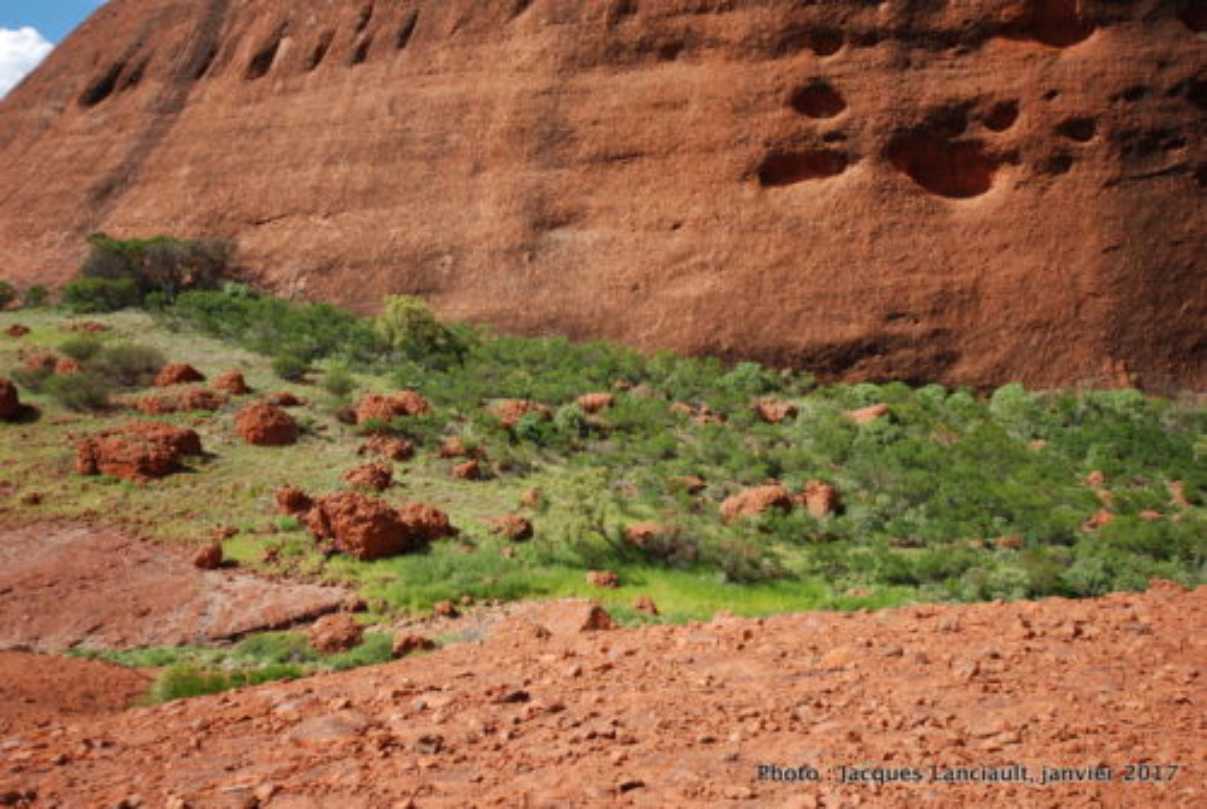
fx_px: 1209
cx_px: 604
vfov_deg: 37.0
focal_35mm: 36
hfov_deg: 53.1
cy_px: 404
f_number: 4.5
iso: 100
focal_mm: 24
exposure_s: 1/320
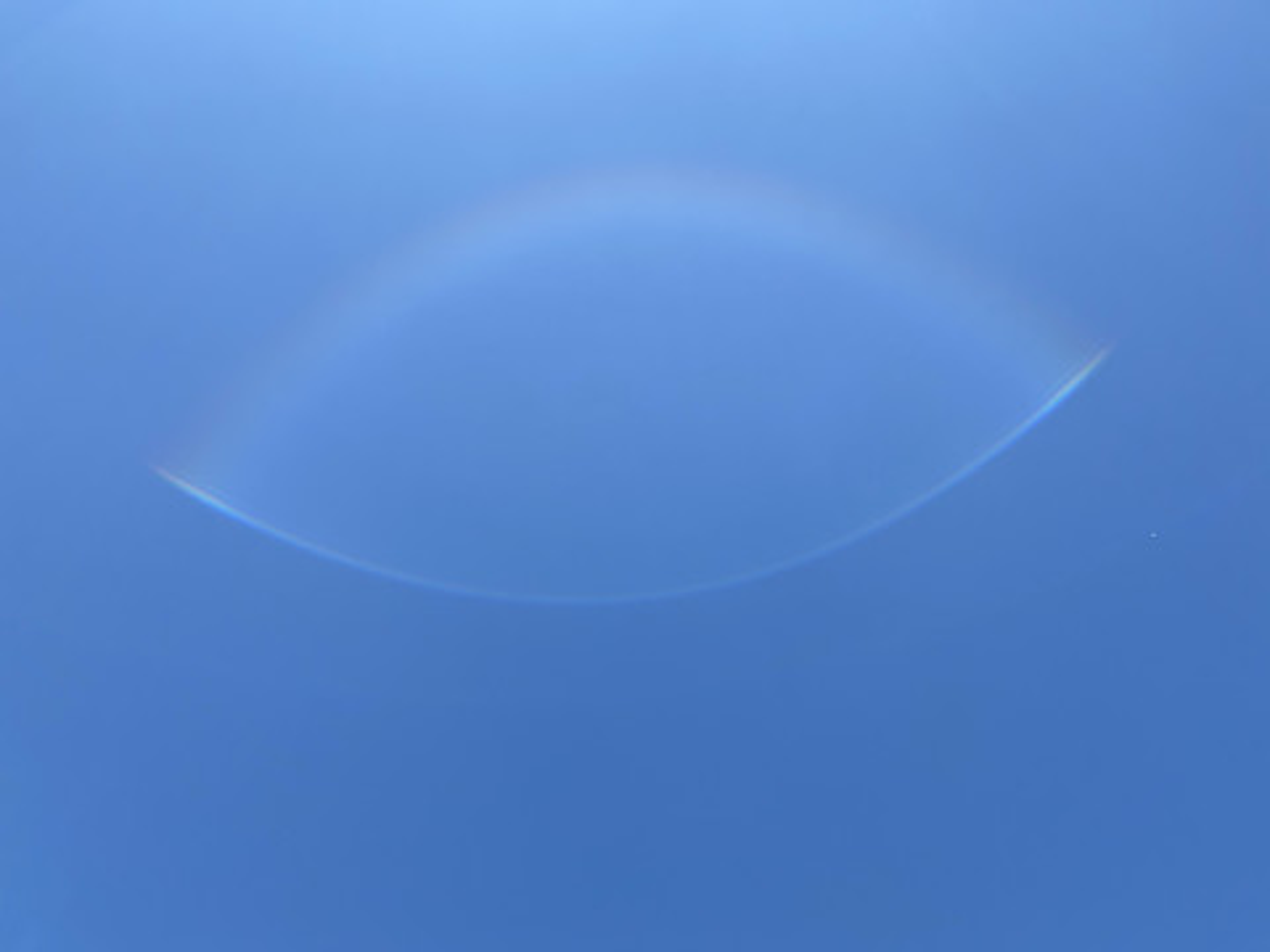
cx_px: 635
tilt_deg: +63.4
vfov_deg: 53.1
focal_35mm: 26
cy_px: 476
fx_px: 954
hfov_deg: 67.3
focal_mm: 4.25
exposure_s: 1/3215
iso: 32
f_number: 1.8
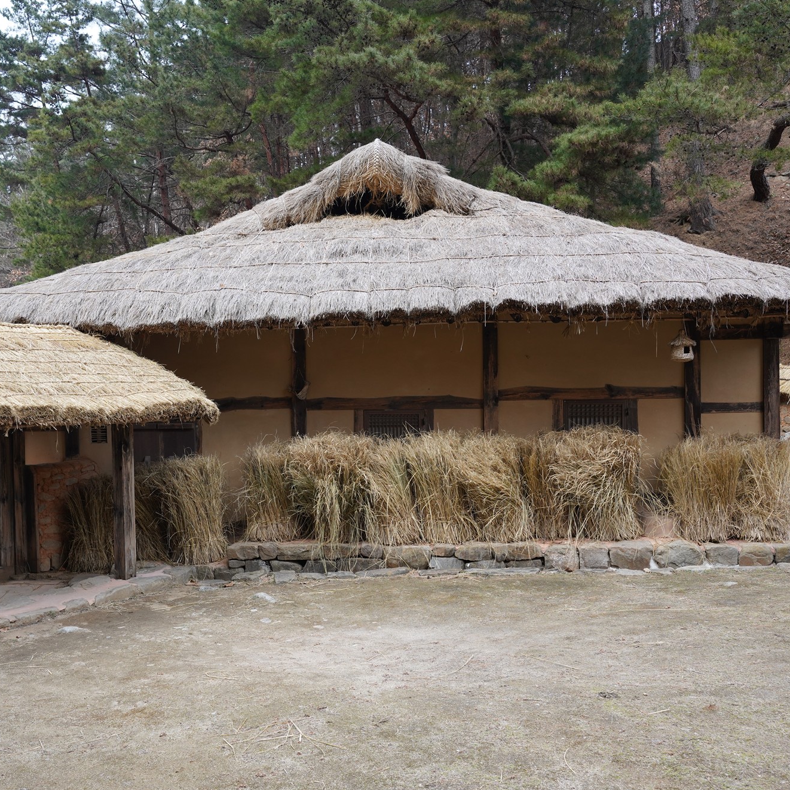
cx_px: 312
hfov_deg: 45.8
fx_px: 930
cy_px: 394
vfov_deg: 46.0
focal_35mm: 36
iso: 400
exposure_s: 1/100
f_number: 7.1
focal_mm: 28
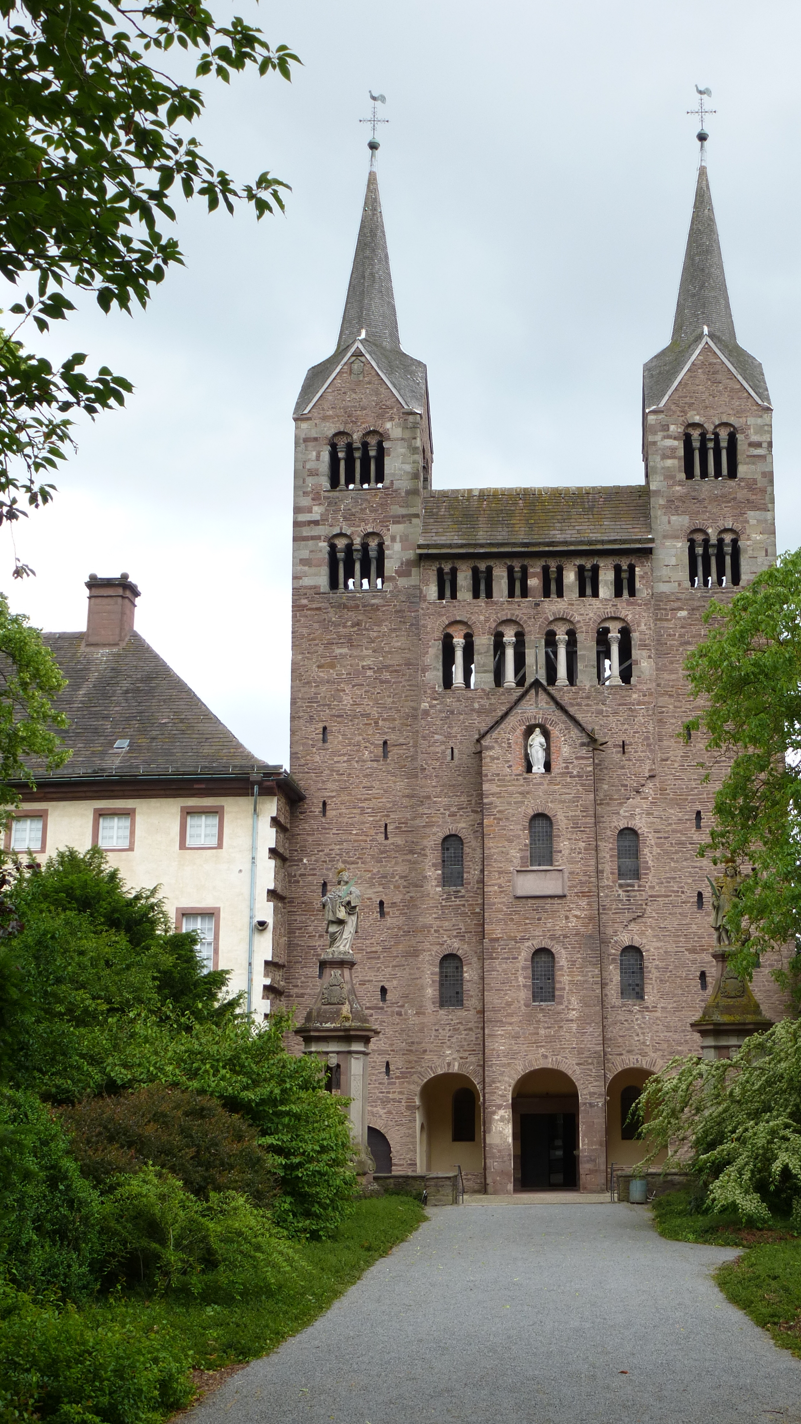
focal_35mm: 40
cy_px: 706
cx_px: 537
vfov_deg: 50.5
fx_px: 1510
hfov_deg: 29.5
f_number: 3.7
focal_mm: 6.4
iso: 100
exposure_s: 1/80
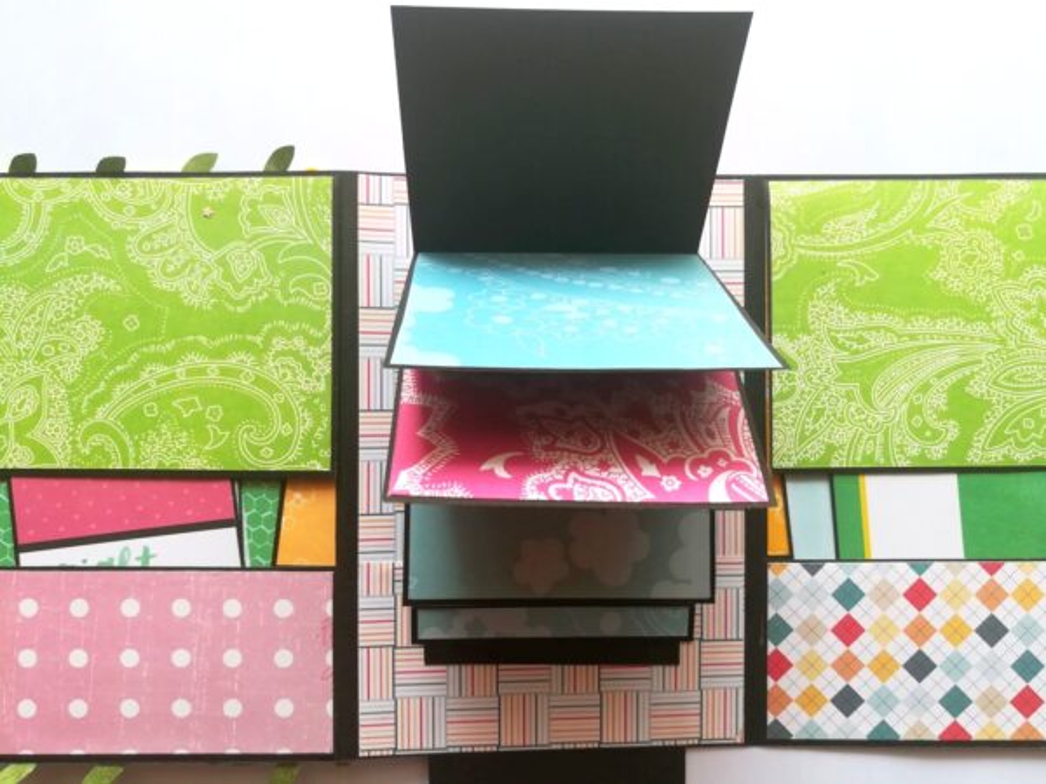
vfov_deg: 53.1
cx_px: 523
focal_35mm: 26
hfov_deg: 67.3
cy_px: 392
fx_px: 786
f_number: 2.2
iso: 80
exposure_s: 1/100
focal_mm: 3.83
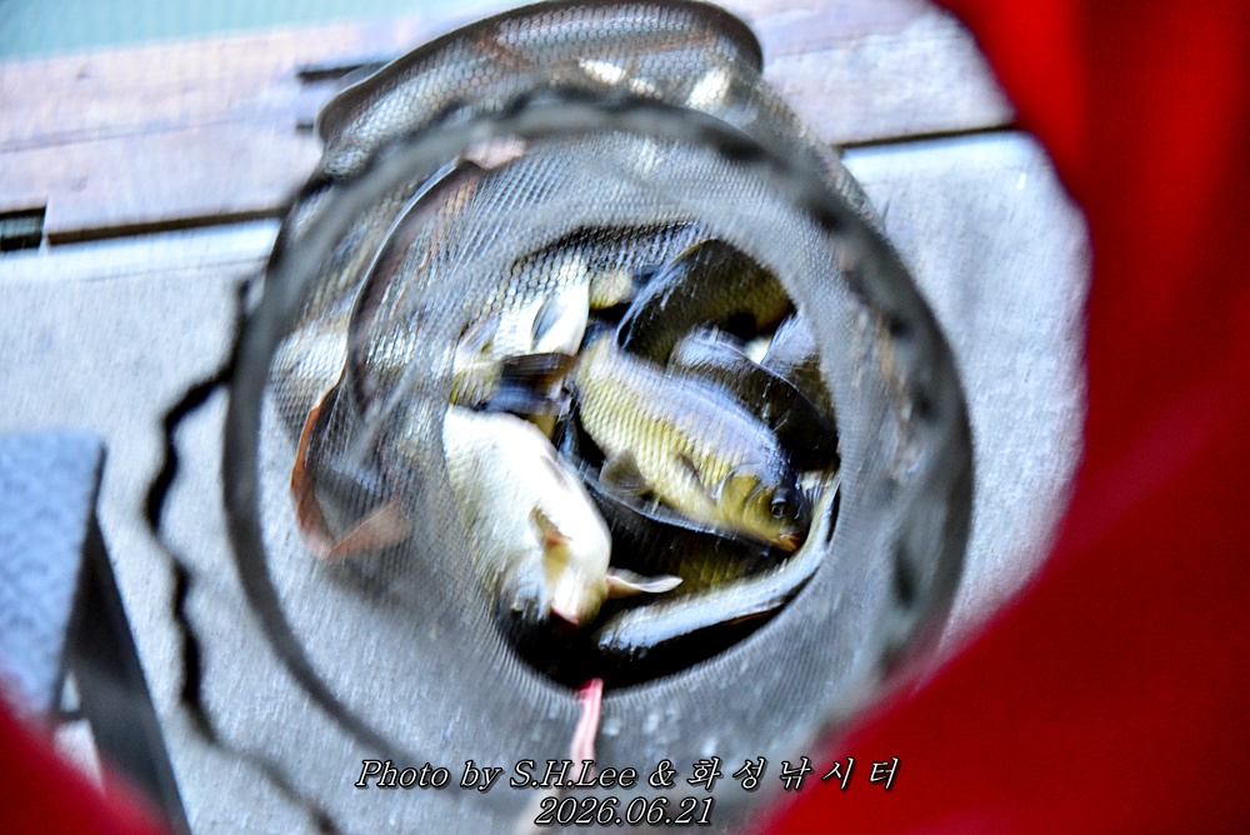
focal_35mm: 70
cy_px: 418
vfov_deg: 19.5
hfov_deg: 28.8
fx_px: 2432
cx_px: 625
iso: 3200
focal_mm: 70
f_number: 4
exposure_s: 1/15
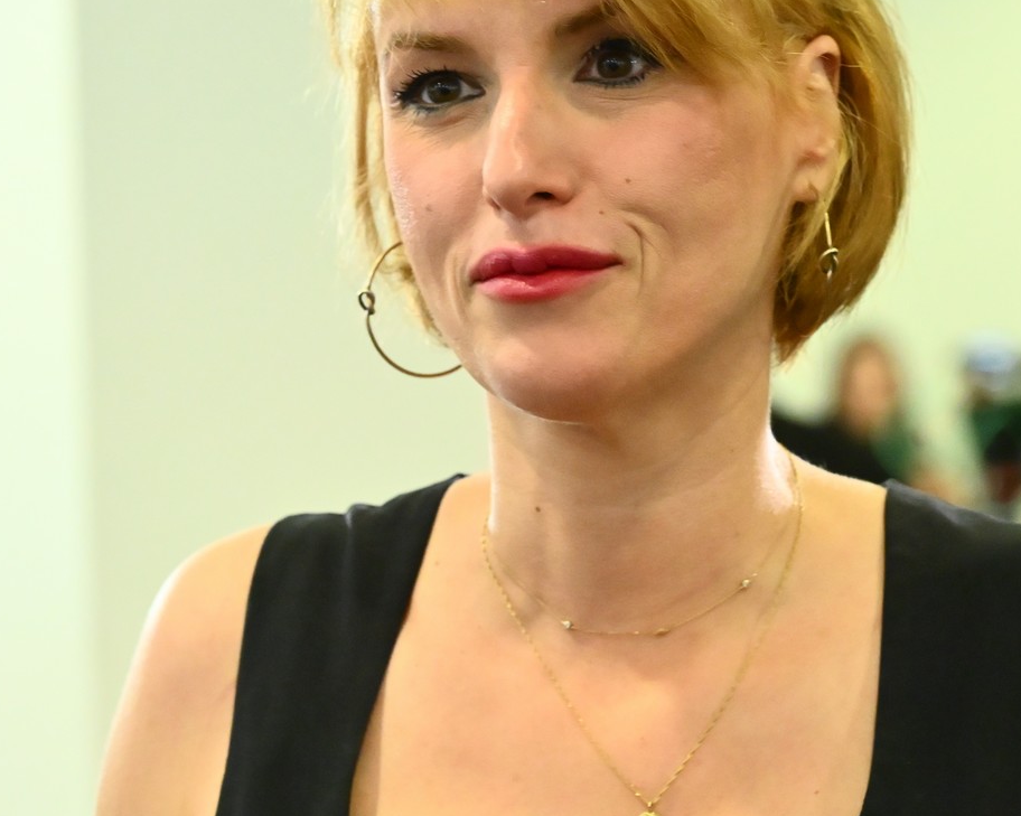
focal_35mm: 189
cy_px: 309
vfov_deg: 8.2
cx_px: 621
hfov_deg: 10.2
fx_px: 5709
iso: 7200
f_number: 5.6
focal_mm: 102
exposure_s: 1/250
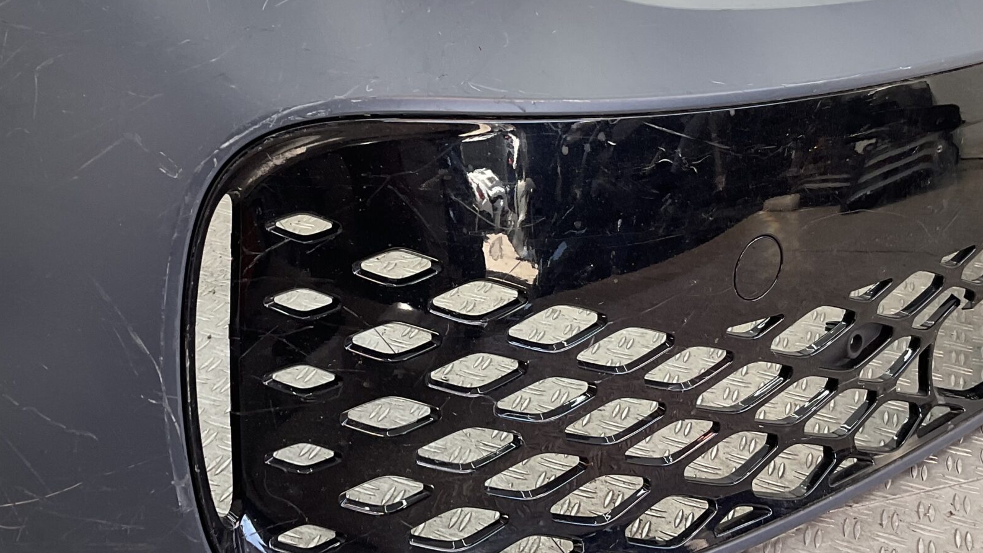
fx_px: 1329
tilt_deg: -21.3
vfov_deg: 23.4
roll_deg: -6.9
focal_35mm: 51
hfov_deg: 40.5
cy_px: 196
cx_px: 423
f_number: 1.8
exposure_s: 1/120
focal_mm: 3
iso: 32
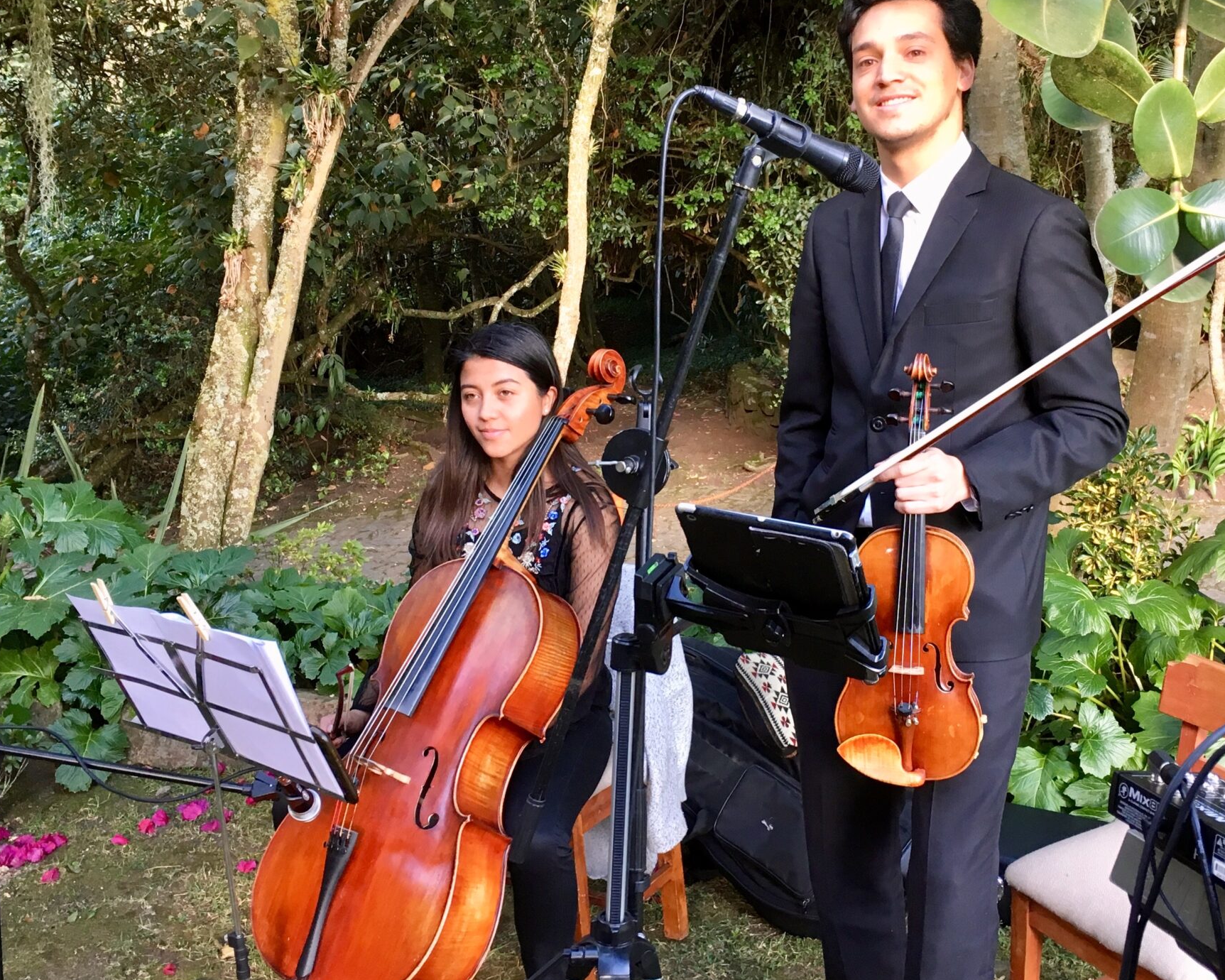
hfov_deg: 43.8
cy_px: 430
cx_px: 673
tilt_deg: -9.9
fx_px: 1523
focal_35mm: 42
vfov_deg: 35.6
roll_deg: -1.6
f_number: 2.2
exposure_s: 1/30
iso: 32
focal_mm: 4.15
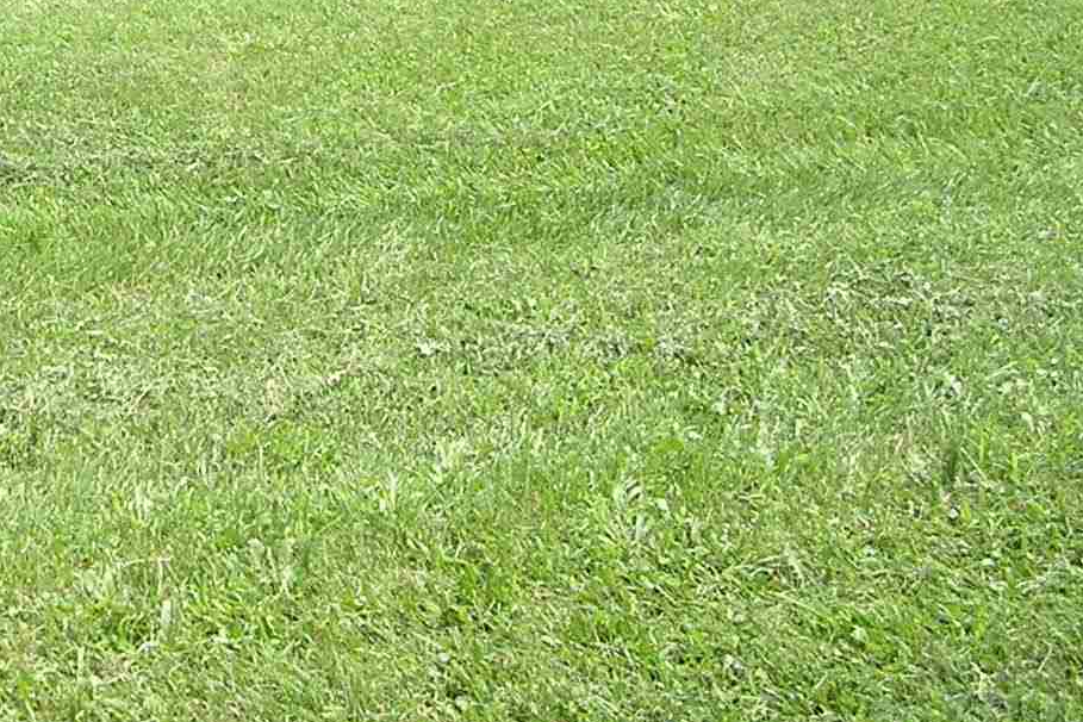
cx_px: -60
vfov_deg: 14.9
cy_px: -100
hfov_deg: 21.8
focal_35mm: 89
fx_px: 2677
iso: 100
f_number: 2.8
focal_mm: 5.8
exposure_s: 1/406
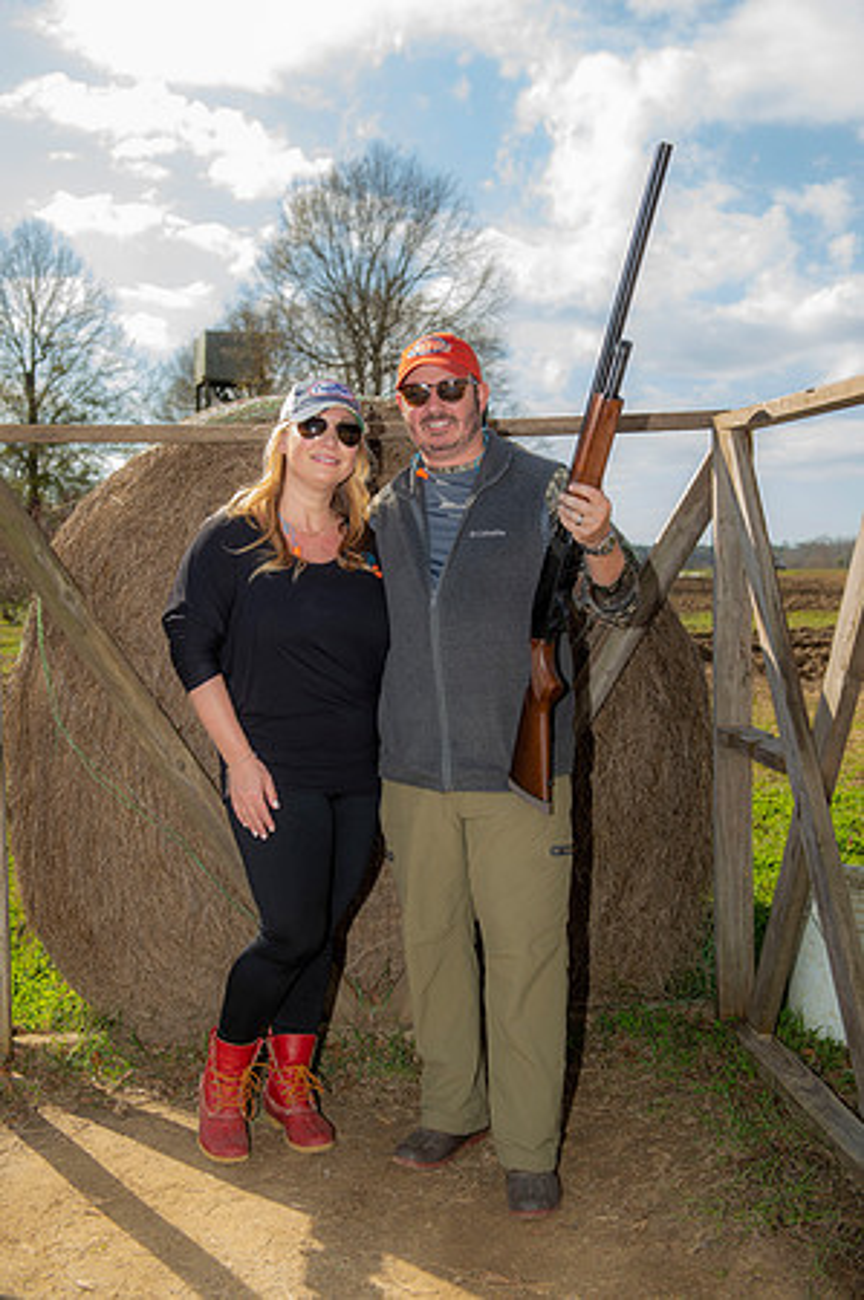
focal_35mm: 40
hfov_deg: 33.3
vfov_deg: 48.5
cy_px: 650
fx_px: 1443
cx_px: 432
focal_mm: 40
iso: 50
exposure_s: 1/250
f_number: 5
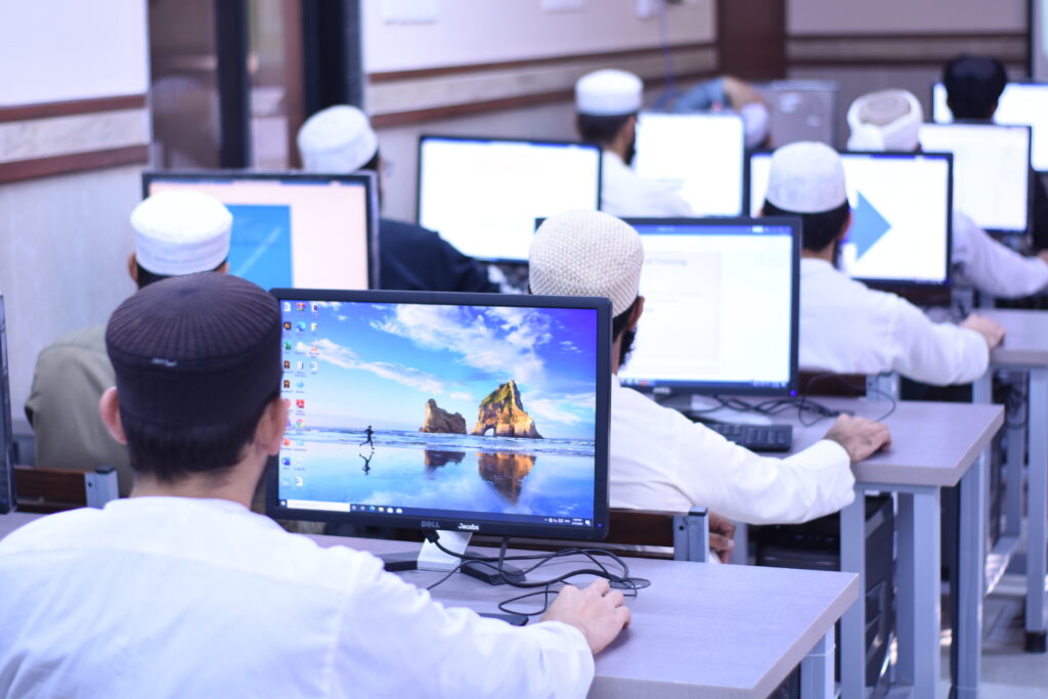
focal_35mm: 75
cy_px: 350
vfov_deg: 18.2
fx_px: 2183
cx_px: 524
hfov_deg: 27.0
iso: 400
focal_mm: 50
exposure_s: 1/80
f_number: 2.2
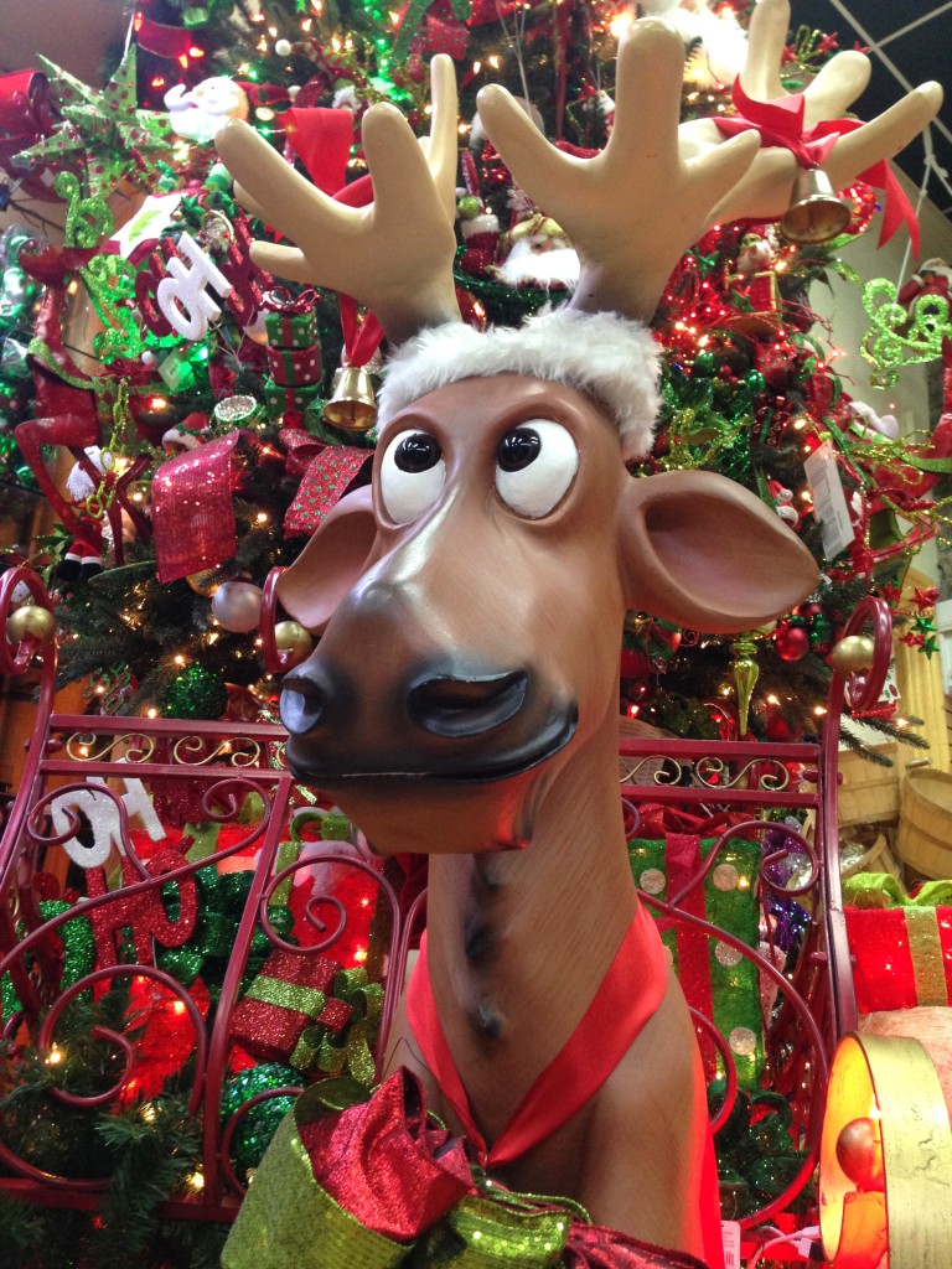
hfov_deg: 42.9
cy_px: 634
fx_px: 1210
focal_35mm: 33
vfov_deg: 55.4
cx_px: 476
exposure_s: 1/20
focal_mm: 4.12
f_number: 2.4
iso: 200
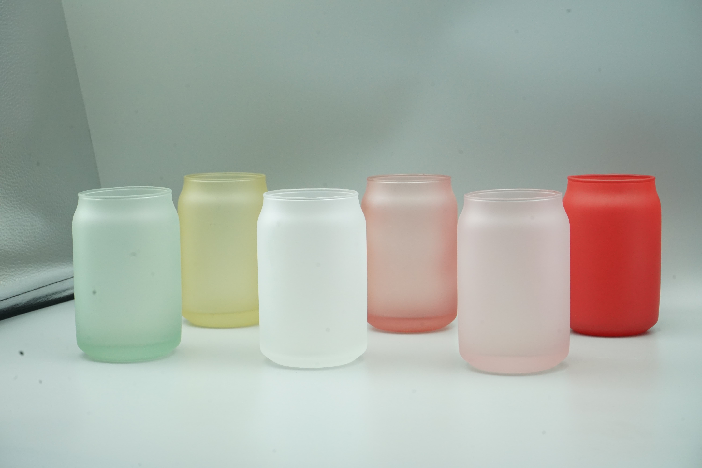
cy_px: 234
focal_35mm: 70
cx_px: 351
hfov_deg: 28.8
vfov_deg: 19.5
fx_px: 1365
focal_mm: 70
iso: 2500
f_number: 16
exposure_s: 1/100
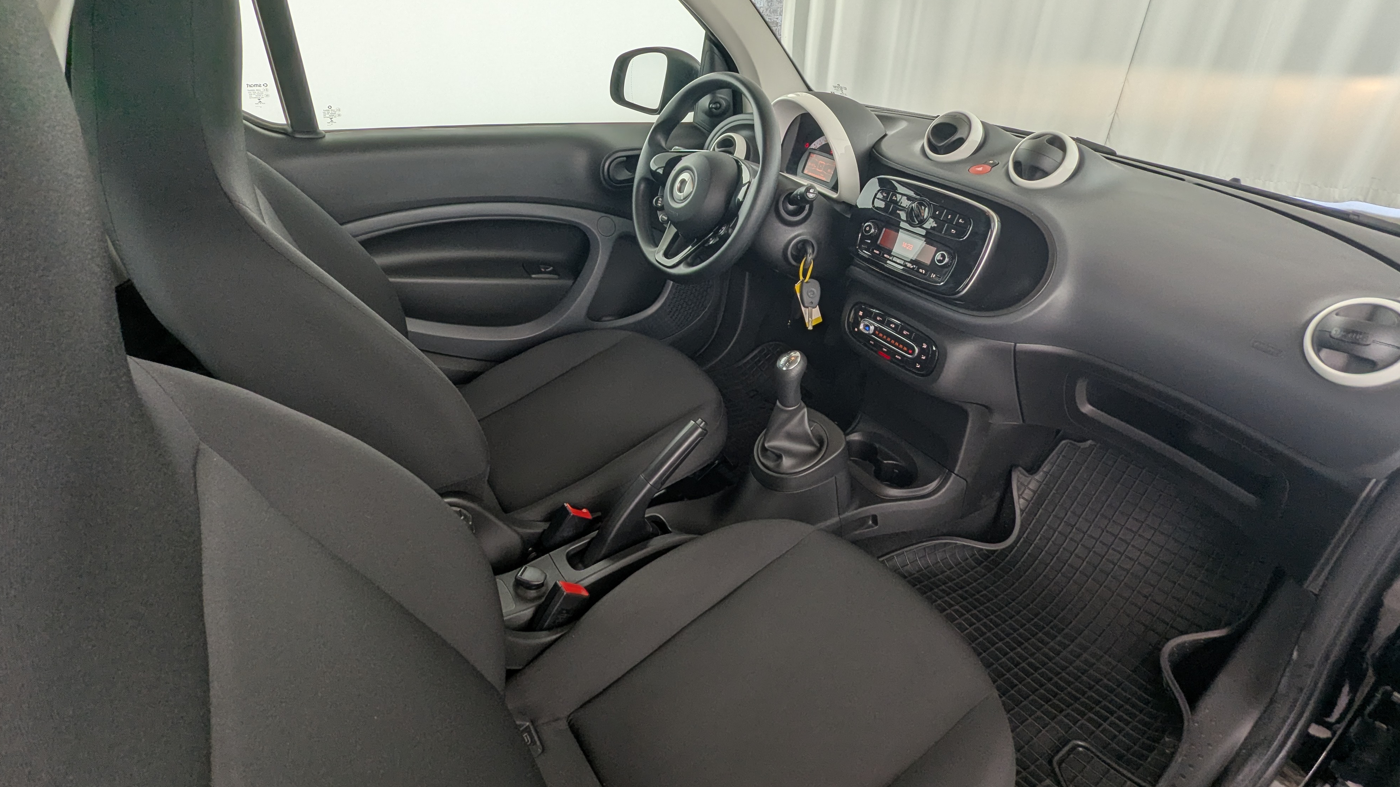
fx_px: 668
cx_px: 701
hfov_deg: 92.7
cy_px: 353
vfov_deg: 60.9
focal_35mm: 18
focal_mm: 2.35
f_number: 2.2
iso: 37
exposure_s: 1/54.5
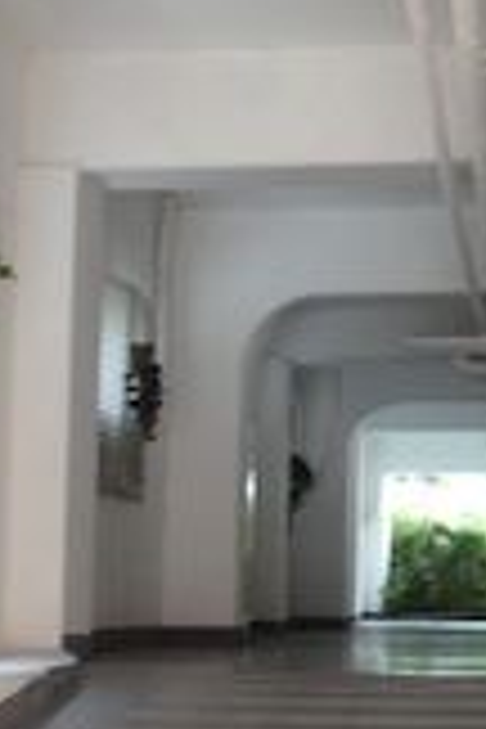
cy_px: 490
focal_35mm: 74
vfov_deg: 27.2
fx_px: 1498
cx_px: 374
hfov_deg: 18.3
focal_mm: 4.12
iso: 64
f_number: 2.4
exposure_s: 1/20
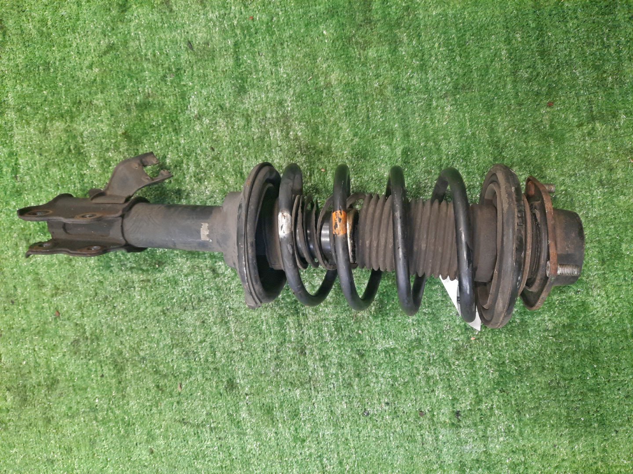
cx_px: 316
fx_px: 457
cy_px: 237
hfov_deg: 69.4
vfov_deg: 54.9
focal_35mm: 25
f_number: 2
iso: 367
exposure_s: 1/33
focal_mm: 4.6
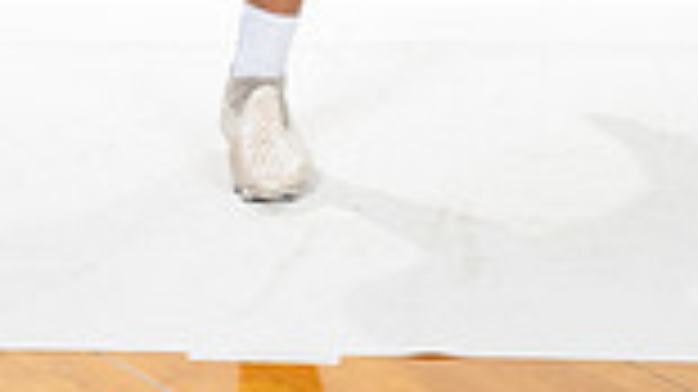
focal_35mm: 198
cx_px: 351
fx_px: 3663
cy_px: -532
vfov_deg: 5.9
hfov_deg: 10.9
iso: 800
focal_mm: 65
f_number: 7.1
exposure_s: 1/320
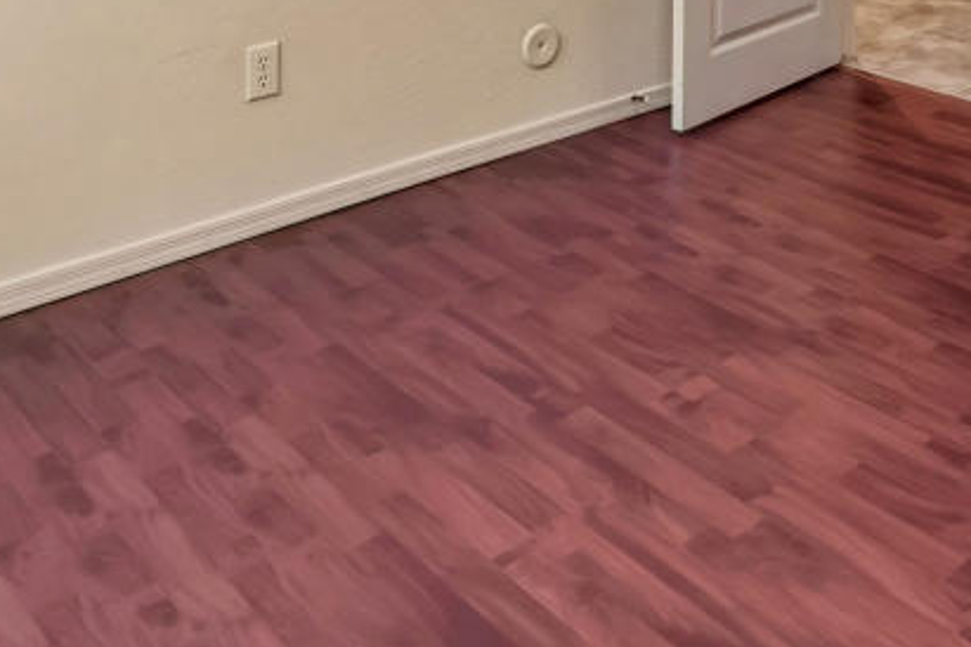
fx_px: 1133
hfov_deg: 43.5
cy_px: -240
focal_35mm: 42
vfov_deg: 26.1
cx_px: 817
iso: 2500
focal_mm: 15
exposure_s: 1/60
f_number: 5
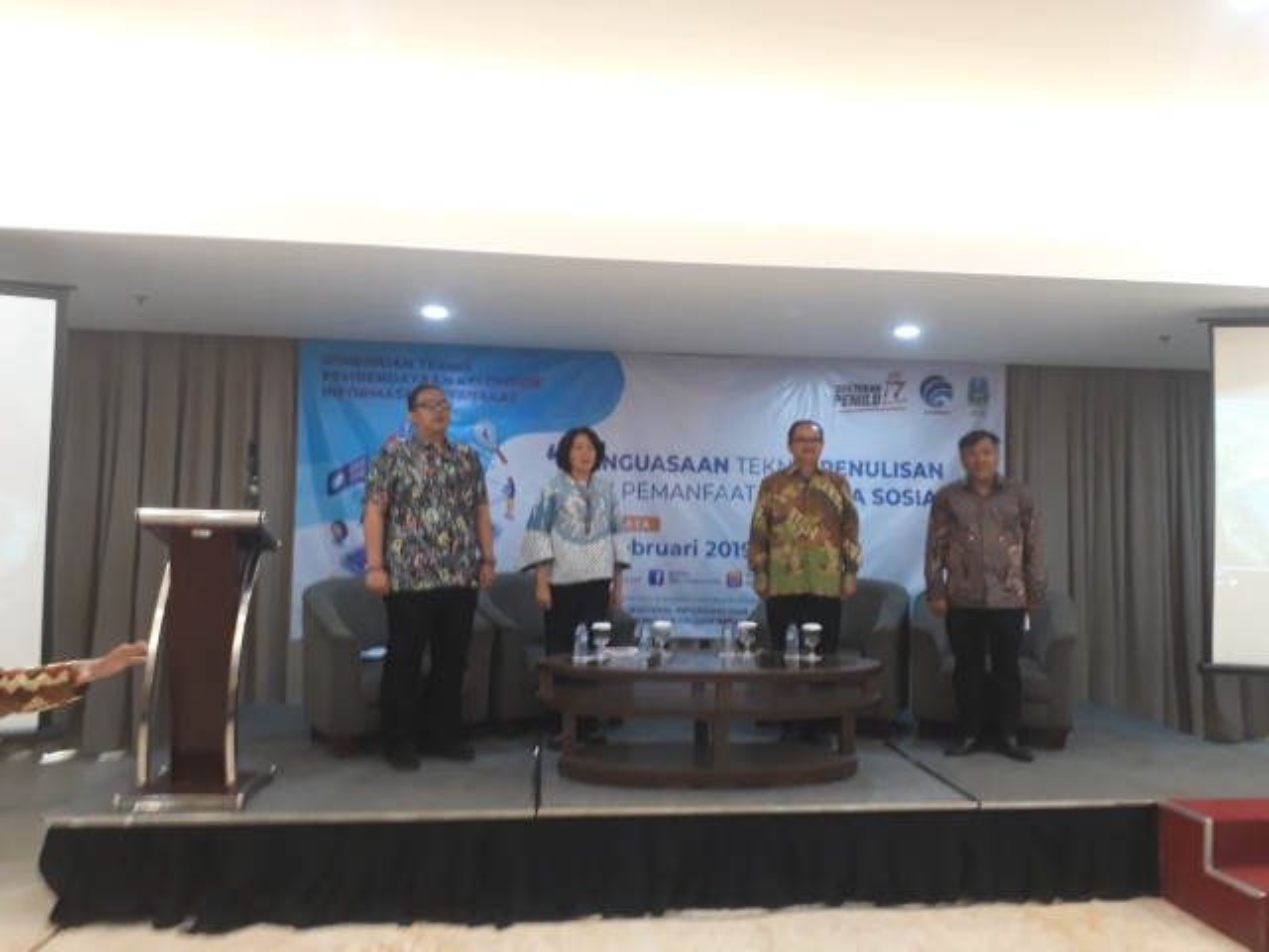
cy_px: 476
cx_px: 634
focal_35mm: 27
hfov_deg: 65.3
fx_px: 990
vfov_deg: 51.4
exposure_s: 1/25
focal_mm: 3.6
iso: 160
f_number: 1.9
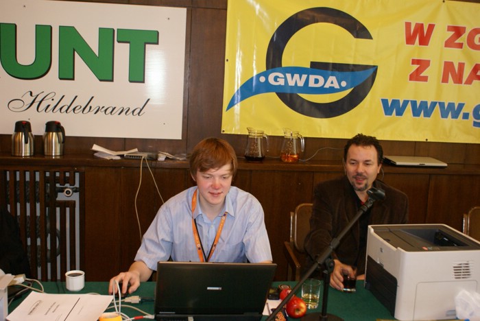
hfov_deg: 49.5
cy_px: 160
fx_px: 520
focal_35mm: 39
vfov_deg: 34.3
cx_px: 240
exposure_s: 1/15
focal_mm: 26
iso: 800
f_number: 4.5
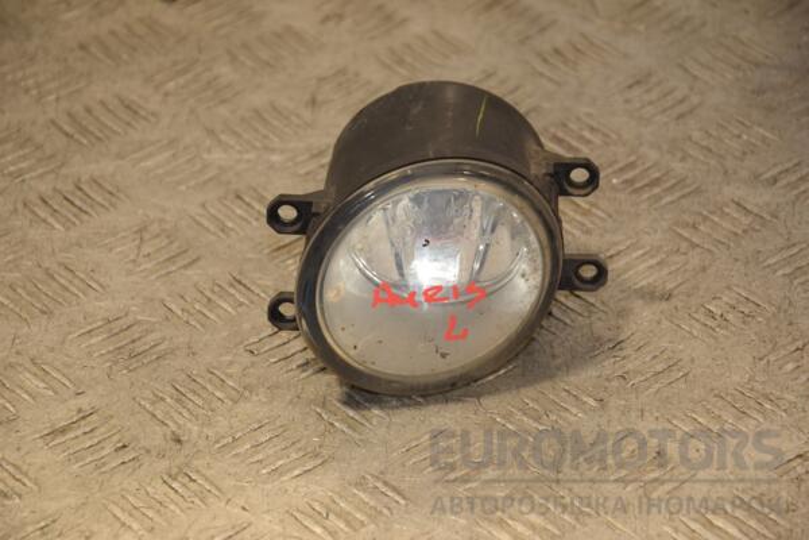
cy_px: 270
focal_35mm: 138
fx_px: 3101
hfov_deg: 14.9
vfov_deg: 9.9
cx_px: 404
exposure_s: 1/160
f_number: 5.6
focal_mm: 92
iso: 800
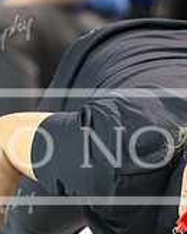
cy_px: 193
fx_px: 7955
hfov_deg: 1.3
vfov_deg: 1.7
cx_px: 142
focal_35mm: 1152
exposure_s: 1/800
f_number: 2.8
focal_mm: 200
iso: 5000
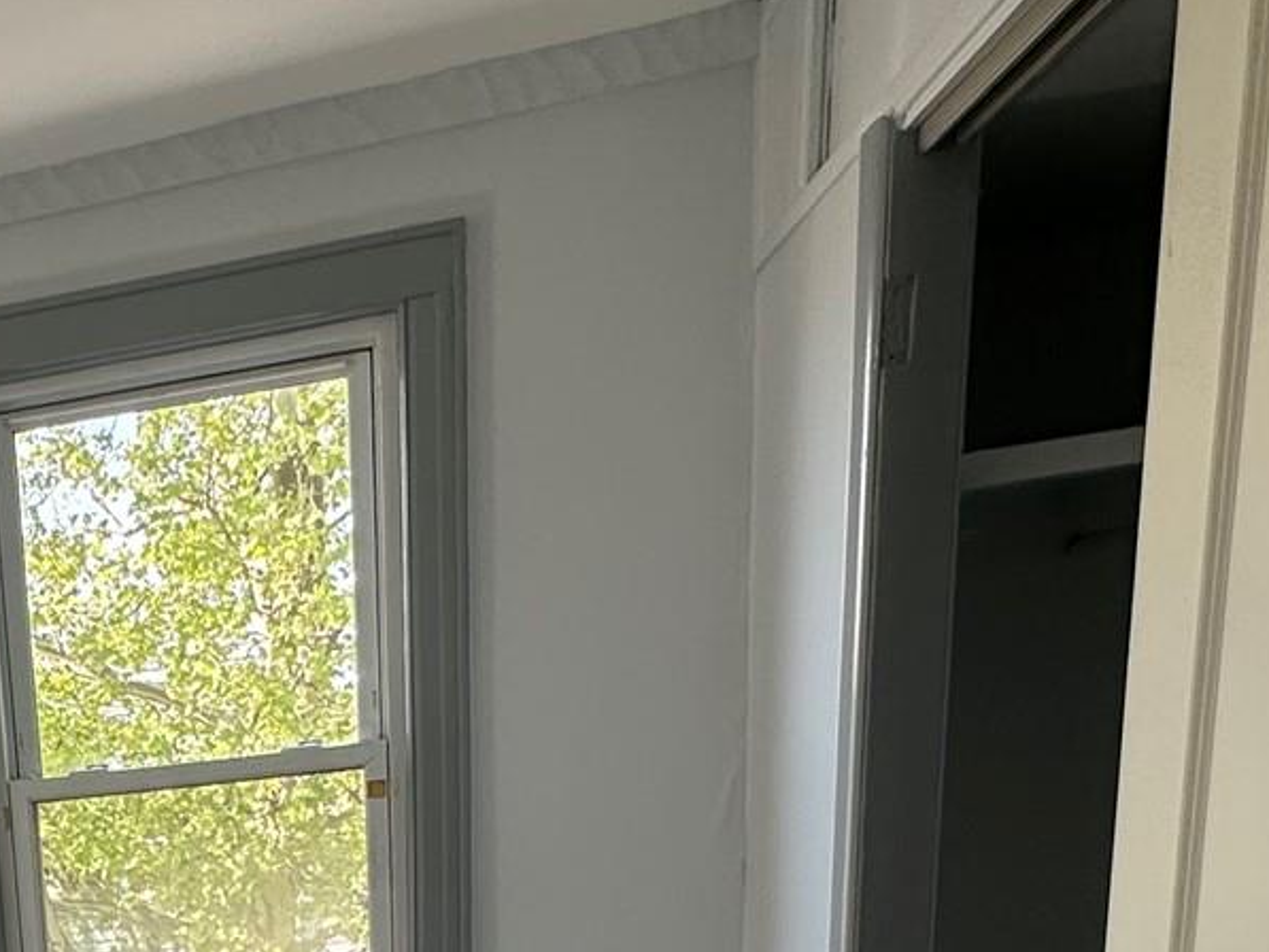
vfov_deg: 25.5
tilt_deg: -15.1
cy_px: 1277
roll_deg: +6.2
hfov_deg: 34.3
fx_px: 1760
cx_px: -128
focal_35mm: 48
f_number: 2.2
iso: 40
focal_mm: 2.22
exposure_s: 1/99
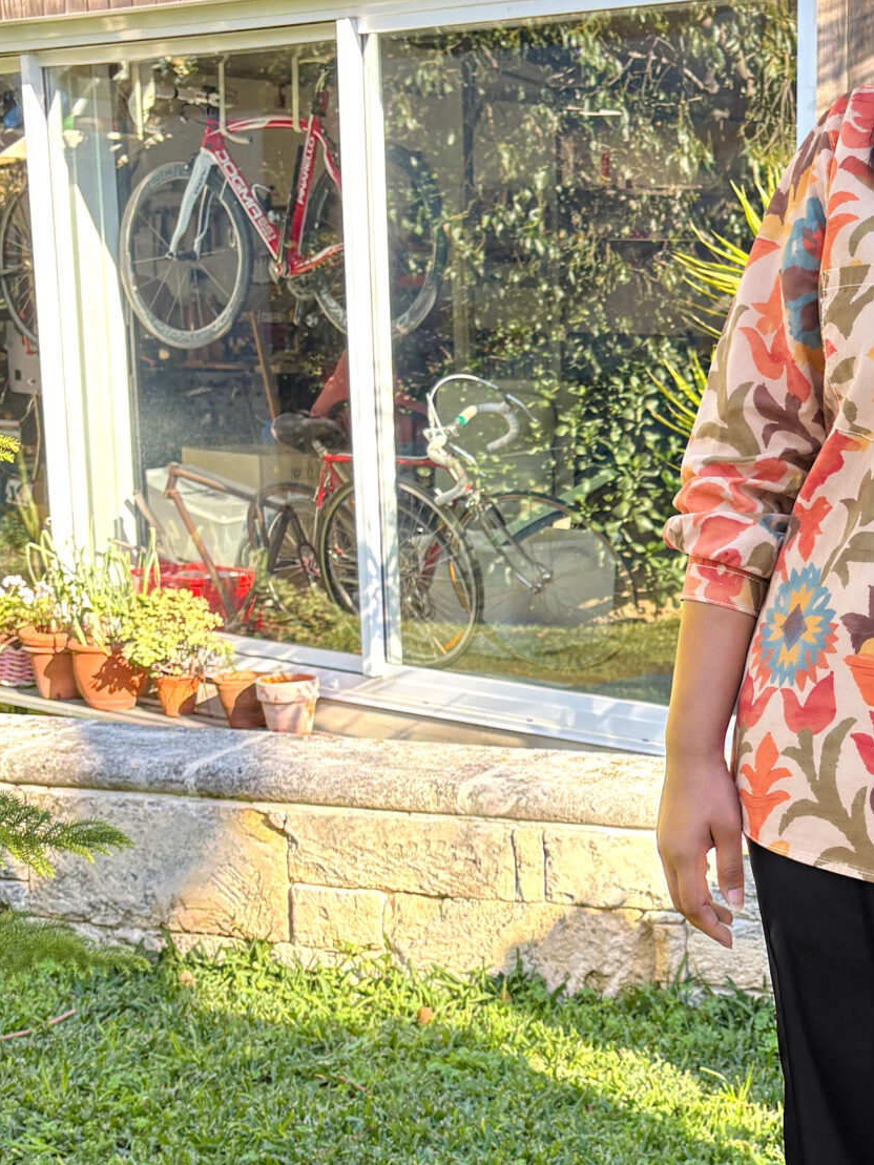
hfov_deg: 23.5
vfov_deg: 32.0
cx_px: 846
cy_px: 722
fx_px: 2019
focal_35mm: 60
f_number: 1.6
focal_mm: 5.96
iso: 64
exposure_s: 1/284
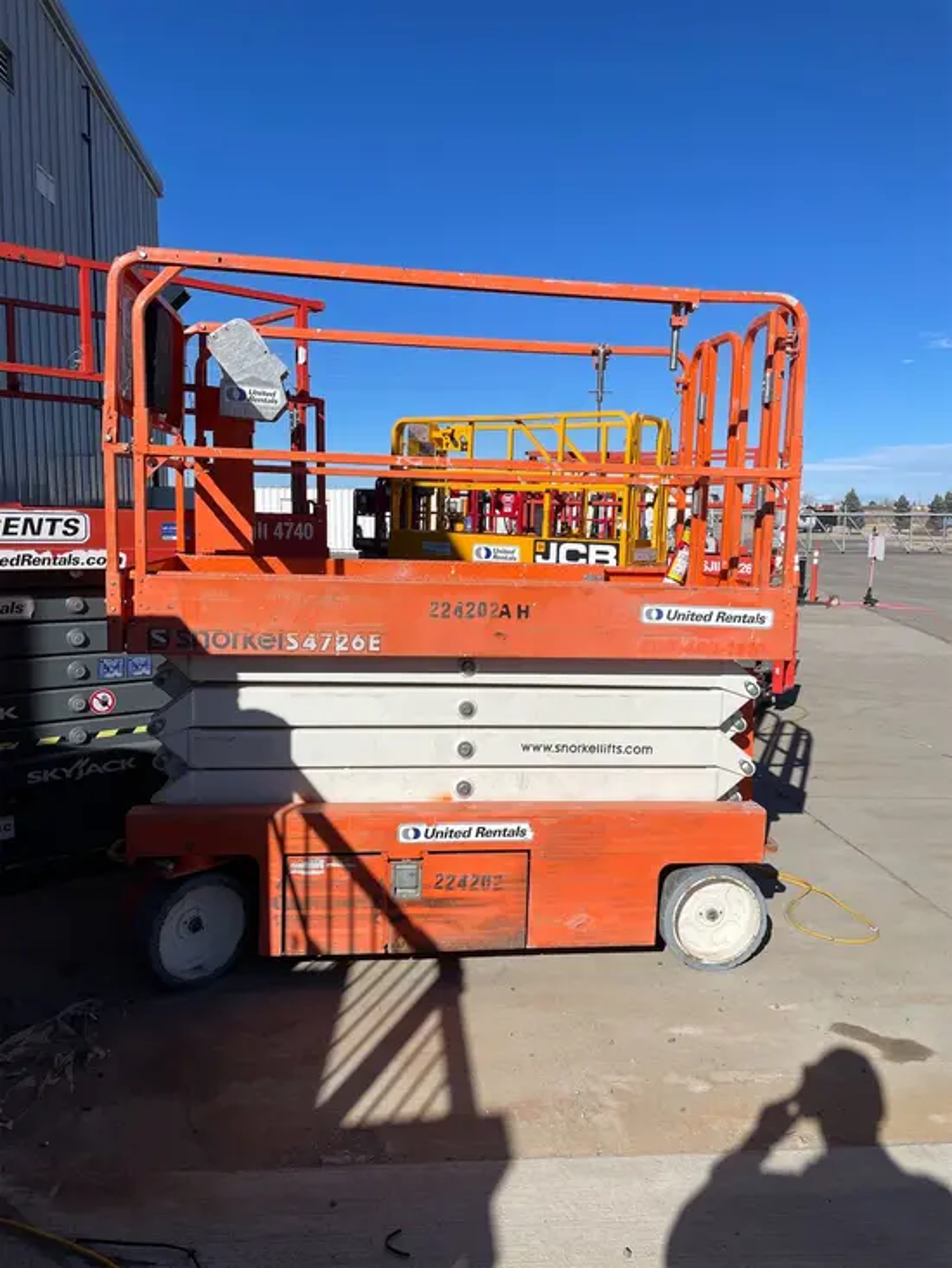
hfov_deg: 53.1
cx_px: 476
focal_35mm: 26
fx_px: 953
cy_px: 634
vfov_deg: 67.3
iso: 32
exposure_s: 1/6494
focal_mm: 4.2
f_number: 1.6
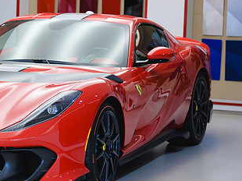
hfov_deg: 12.8
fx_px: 1069
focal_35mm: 153
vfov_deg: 9.7
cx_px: 27
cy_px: 86
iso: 400
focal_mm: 85
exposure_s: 1/200
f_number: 4
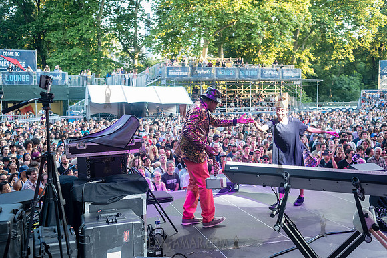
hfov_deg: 54.4
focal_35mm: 35
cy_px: 129
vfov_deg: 37.9
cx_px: 194
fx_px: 376
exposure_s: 1/250
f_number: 3.5
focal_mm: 35
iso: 1000
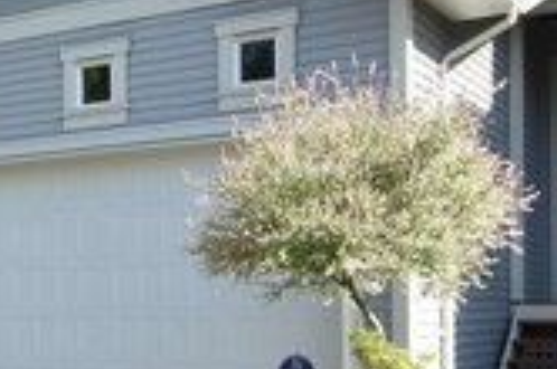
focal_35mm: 58
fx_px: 896
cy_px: 42
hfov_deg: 32.3
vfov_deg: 22.7
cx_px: 23
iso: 500
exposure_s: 1/640
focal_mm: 8
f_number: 13
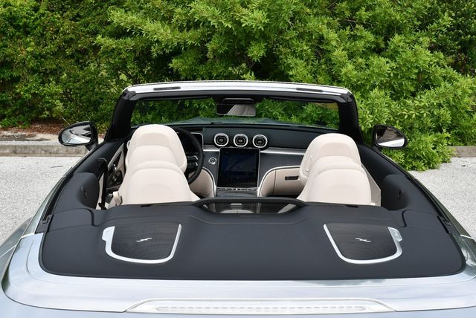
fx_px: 582
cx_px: 238
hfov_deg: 44.5
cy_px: 159
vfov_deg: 30.6
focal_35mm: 44
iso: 125
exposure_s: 1/250
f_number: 8
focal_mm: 22
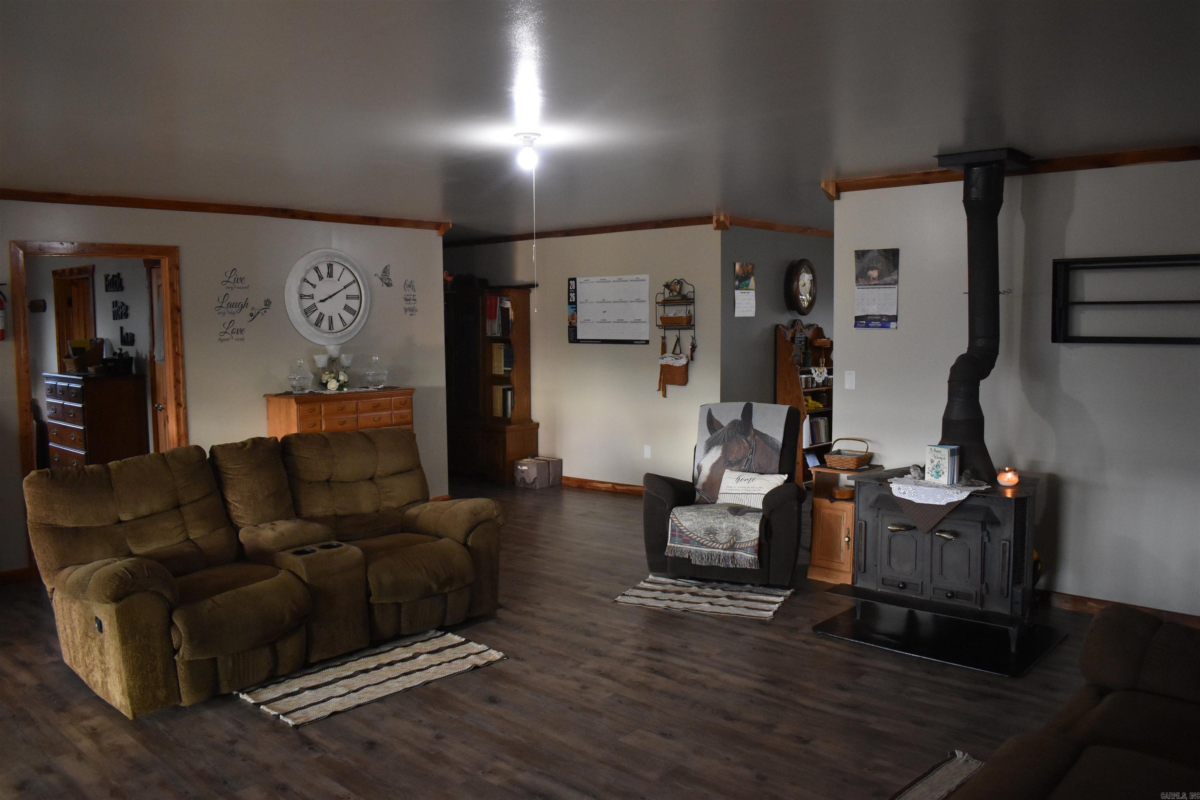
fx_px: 900
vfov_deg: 47.9
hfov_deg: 67.4
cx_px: 600
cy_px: 400
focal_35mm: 27
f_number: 3.5
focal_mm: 18
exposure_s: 1/125
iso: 2000
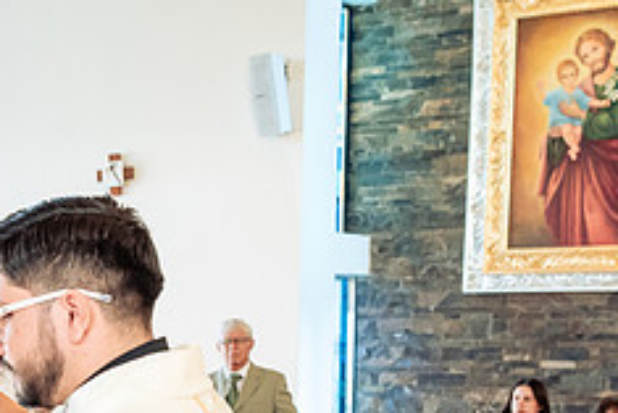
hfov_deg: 20.9
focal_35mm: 92
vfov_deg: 14.6
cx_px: -82
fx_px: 1580
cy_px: 446
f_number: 4.5
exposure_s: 1/125
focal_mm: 34
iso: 2500
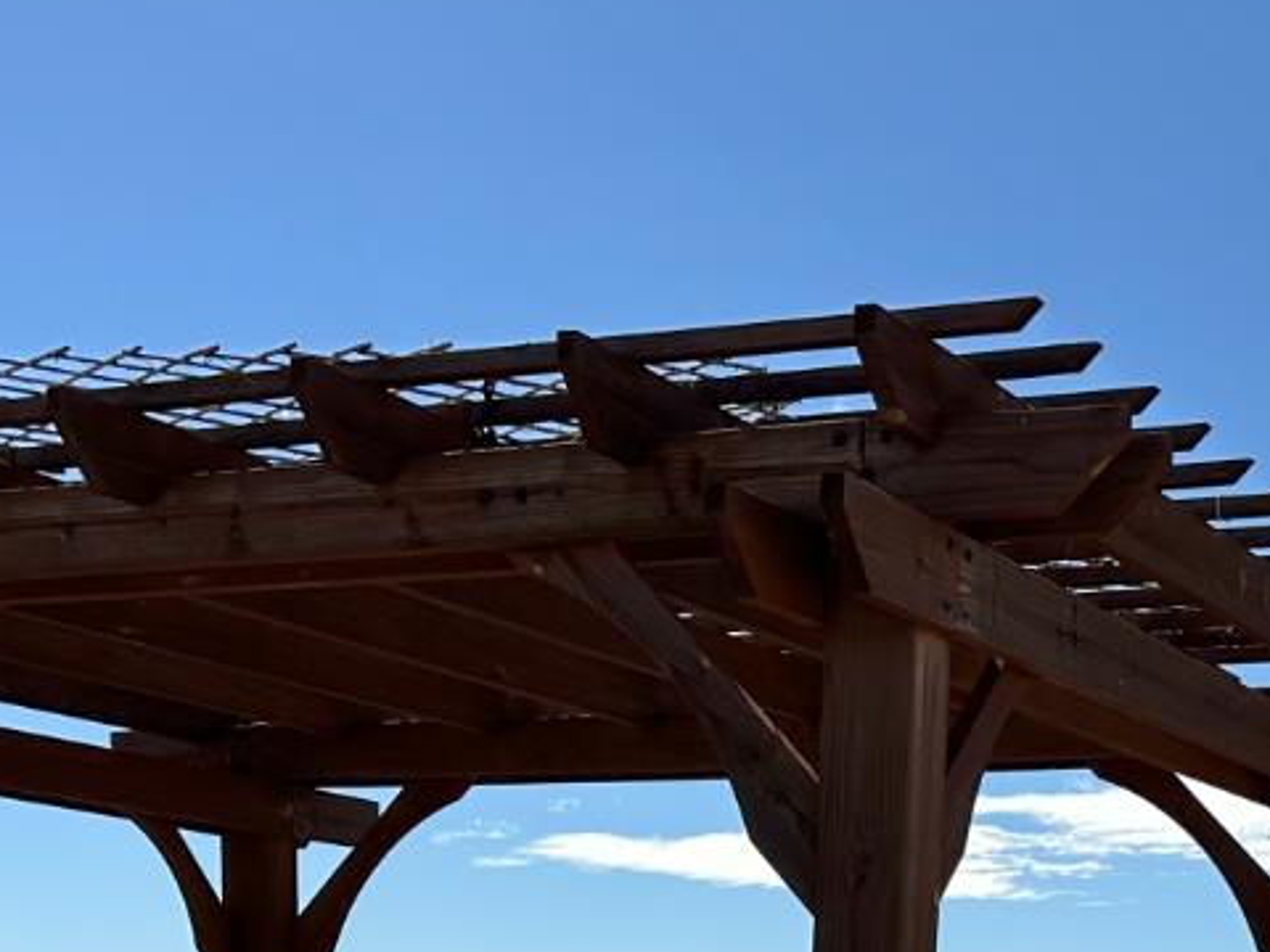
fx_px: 2752
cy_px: 1326
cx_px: 945
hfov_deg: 25.7
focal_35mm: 75
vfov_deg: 18.0
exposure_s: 1/6211
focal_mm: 6.86
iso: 80
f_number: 1.78
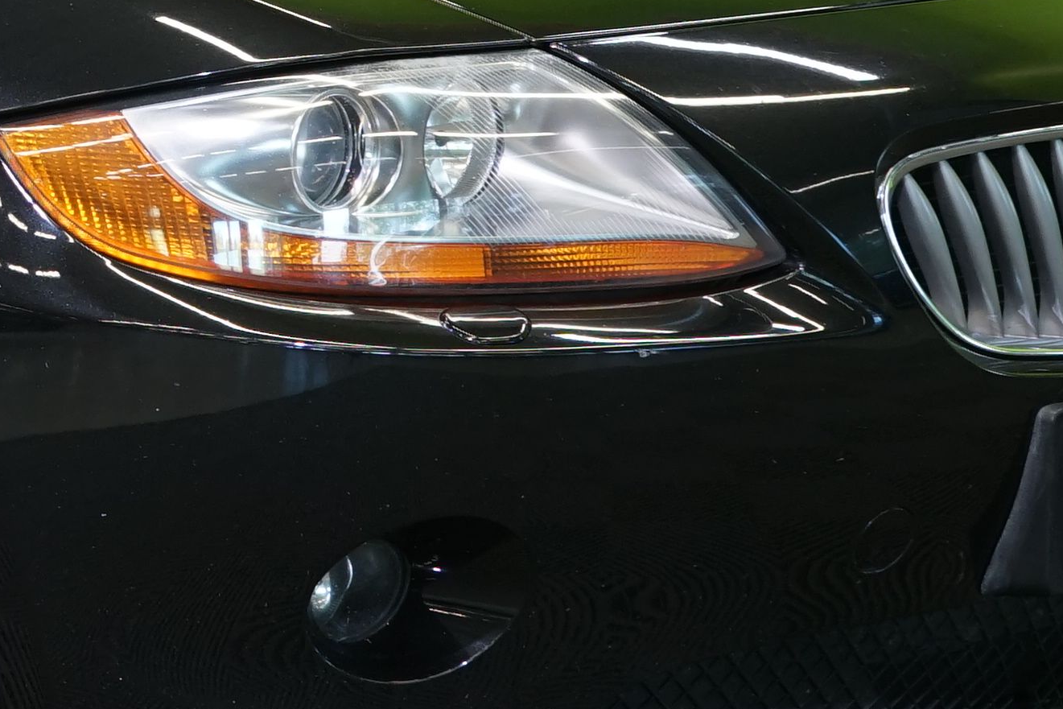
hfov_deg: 11.9
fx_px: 4961
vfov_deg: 8.1
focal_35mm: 168
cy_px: -32
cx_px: -307
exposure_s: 1/25
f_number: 6.3
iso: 500
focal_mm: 37
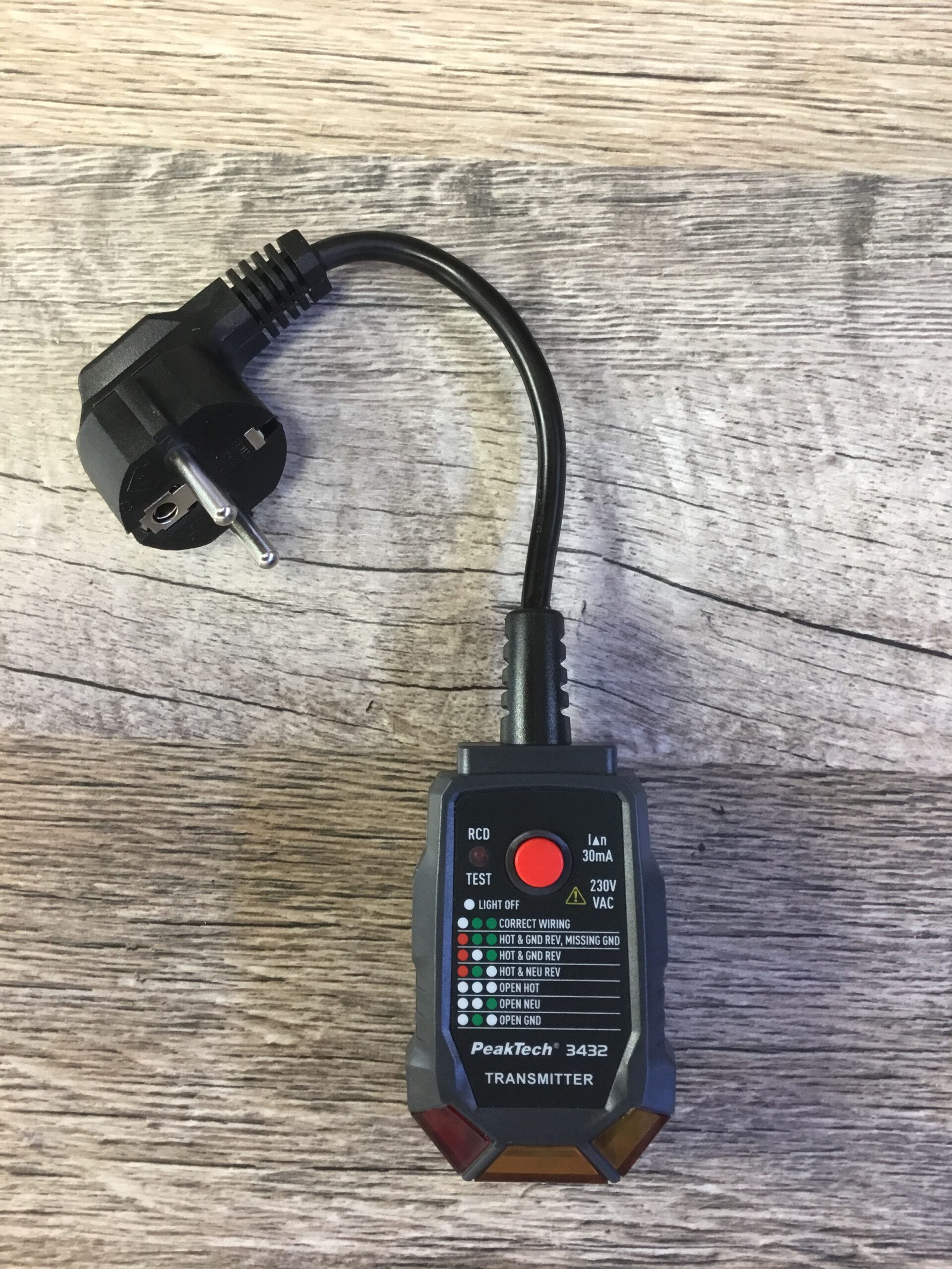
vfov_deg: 58.4
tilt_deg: -85.1
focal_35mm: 31
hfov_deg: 45.4
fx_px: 1137
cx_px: 476
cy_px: 634
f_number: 2.4
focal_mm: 3.3
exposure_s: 1/33
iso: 100
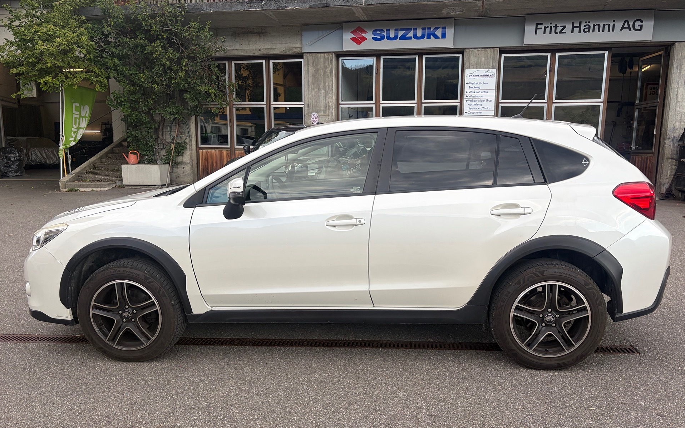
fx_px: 541
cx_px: 351
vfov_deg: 43.0
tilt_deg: -8.6
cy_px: 241
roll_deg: -0.8
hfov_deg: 64.6
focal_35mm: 29
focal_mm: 5.96
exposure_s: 1/667
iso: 50
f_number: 1.6
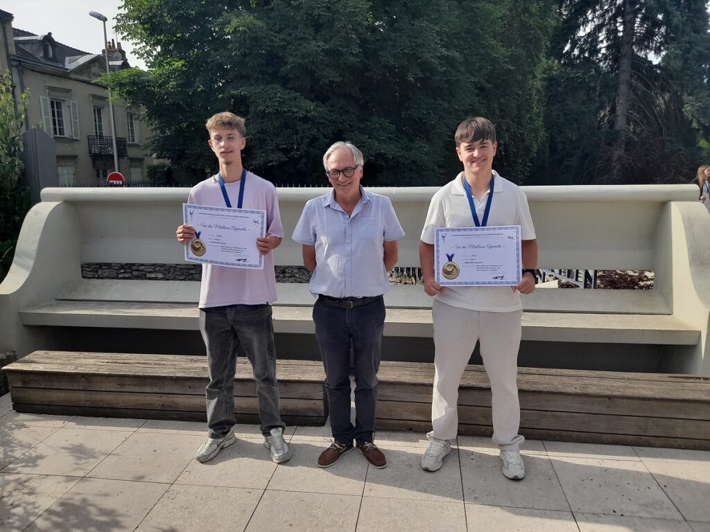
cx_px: 355
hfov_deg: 69.4
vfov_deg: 54.9
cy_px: 266
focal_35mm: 25
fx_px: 513
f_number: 2
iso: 20
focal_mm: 4.6
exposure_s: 1/606
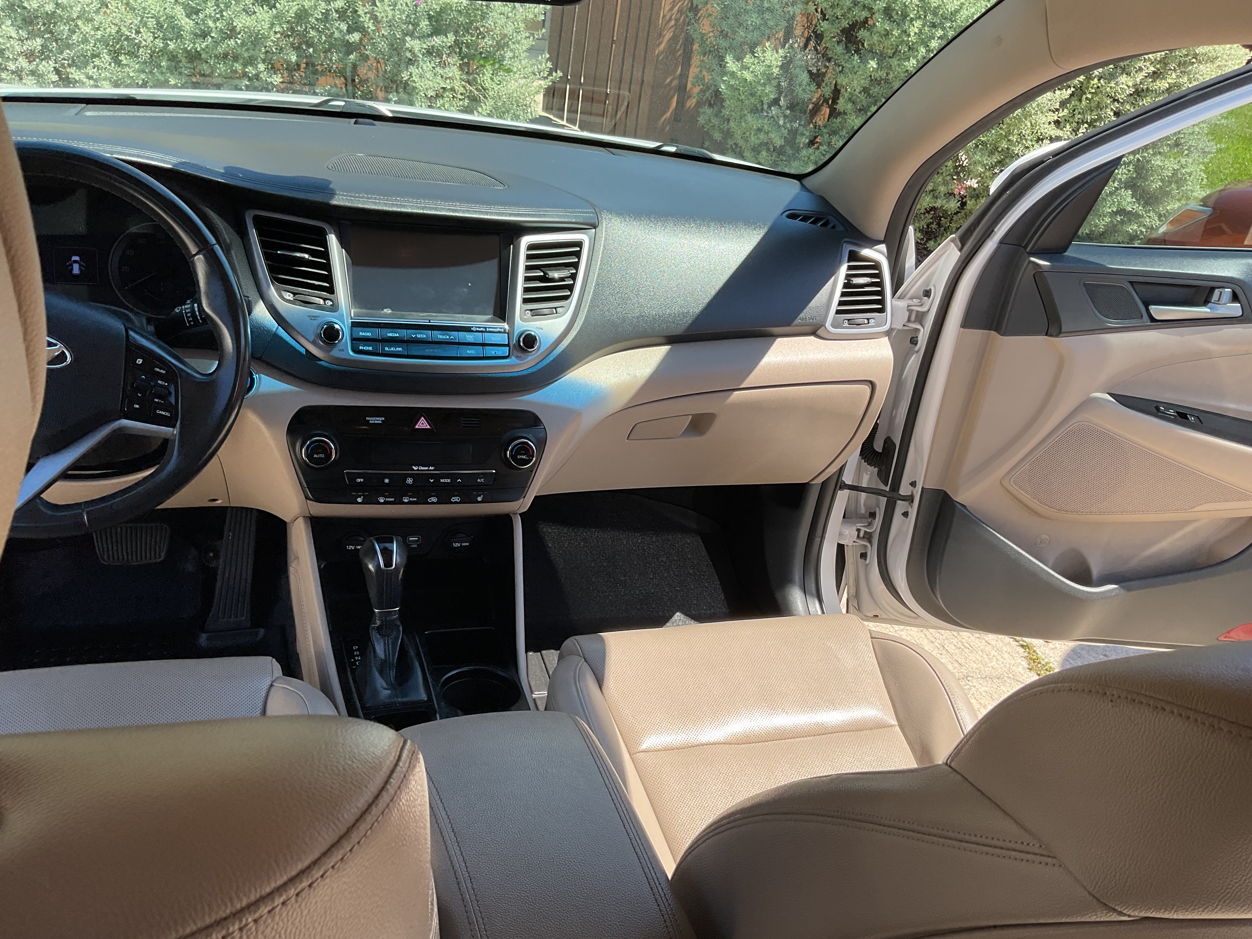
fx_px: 1085
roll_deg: -7.8
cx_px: 616
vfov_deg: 46.8
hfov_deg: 60.0
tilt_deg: -28.3
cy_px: 478
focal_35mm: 30
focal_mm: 3
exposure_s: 1/383
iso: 16
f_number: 1.8
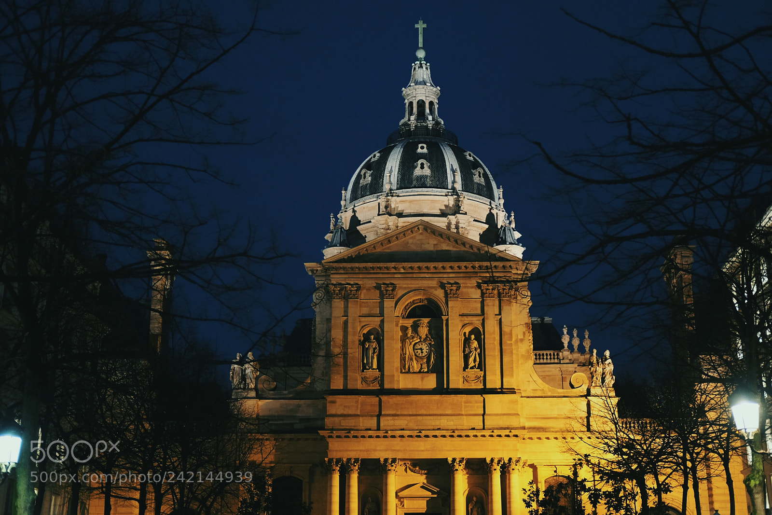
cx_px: 386
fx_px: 1137
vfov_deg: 25.5
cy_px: 258
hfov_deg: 37.5
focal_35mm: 53
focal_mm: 35
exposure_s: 1/60
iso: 2500
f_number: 2
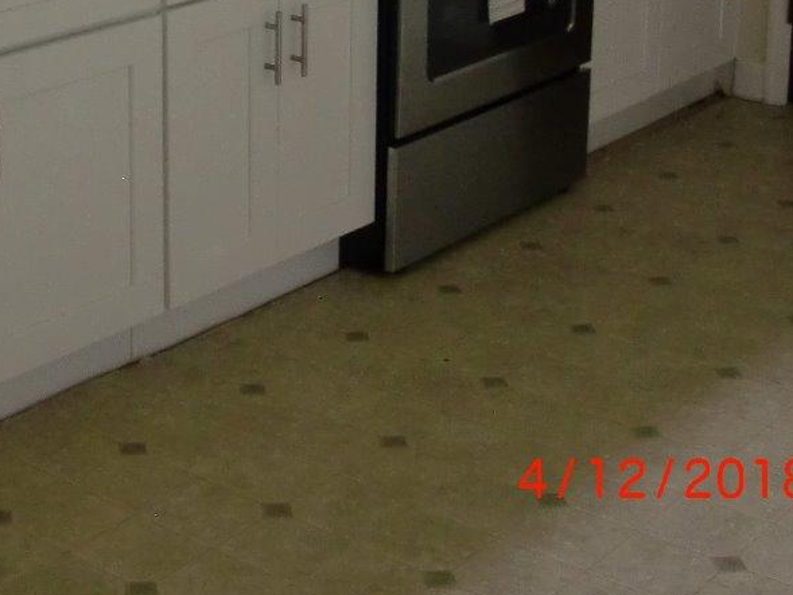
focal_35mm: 88
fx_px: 2016
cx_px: 198
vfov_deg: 16.2
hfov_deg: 22.0
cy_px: -101
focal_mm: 6.3
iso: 200
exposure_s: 1/60
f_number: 2.8
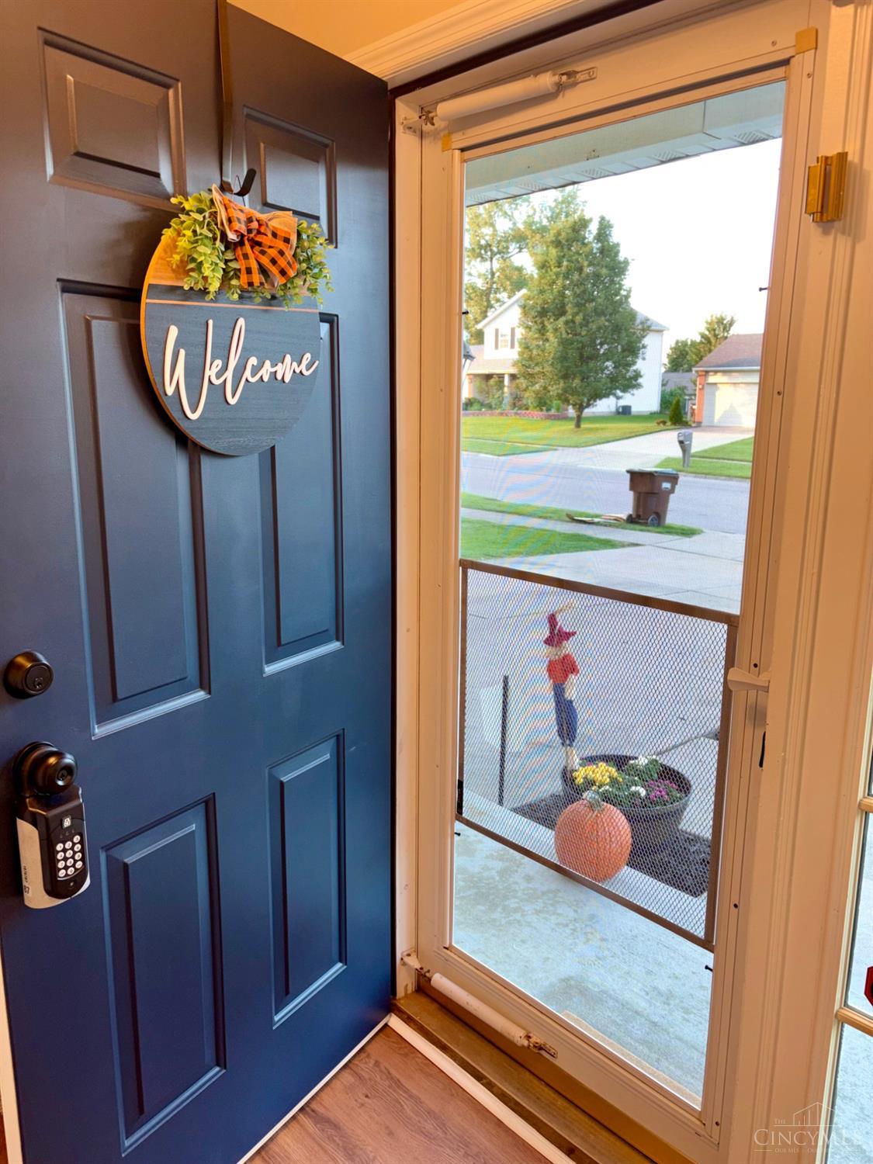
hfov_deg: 53.1
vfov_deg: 67.3
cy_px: 582
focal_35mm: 26
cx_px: 436
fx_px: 874
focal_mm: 5.96
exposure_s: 1/32
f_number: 1.6
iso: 40
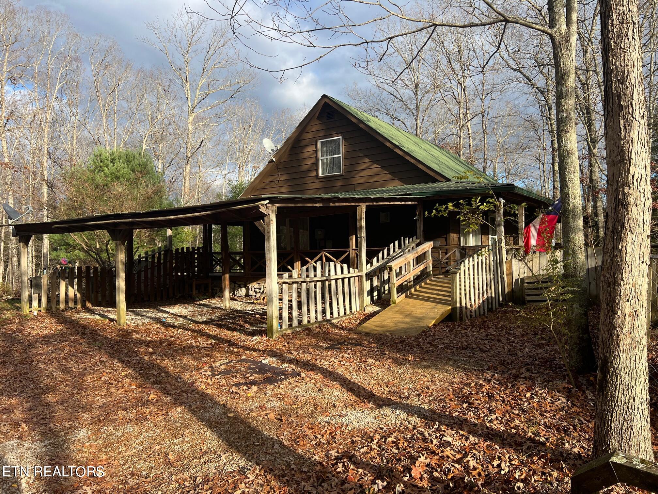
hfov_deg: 67.3
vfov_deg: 53.1
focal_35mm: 26
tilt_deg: +0.4
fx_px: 494
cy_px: 247
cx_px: 329
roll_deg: +0.3
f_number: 1.5
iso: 50
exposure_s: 1/1645
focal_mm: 5.7
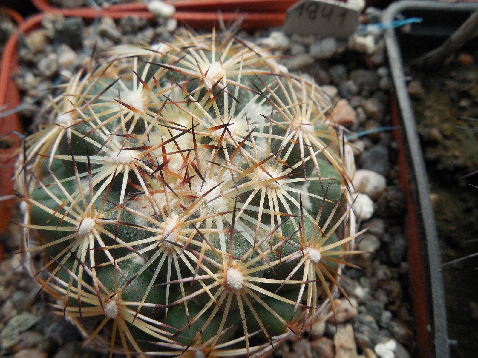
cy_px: 179
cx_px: 239
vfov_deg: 45.4
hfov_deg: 58.4
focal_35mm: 31
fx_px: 428
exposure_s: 1/500
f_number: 3.6
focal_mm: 5.6
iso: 125
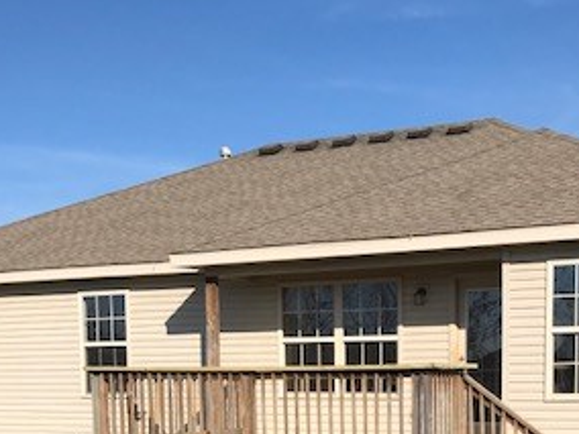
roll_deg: +0.2
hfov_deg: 30.5
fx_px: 1054
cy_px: 471
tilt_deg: -3.0
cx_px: 381
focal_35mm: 63
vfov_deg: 22.1
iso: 20
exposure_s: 1/3546
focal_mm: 3.99
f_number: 1.8
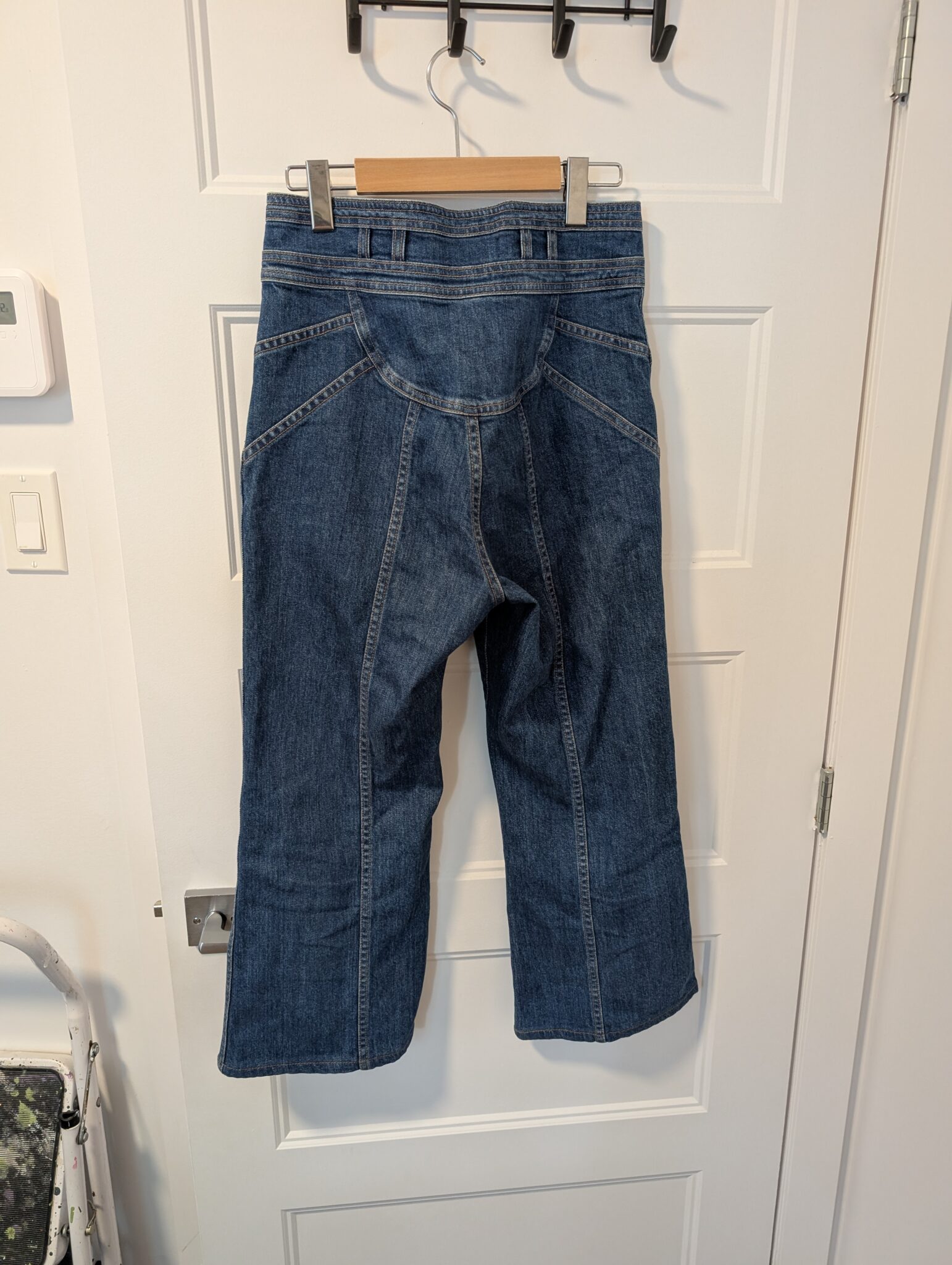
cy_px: 632
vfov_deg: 71.5
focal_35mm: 24
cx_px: 476
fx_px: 878
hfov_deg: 56.9
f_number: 1.68
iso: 405
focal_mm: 6.9
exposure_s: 1/60
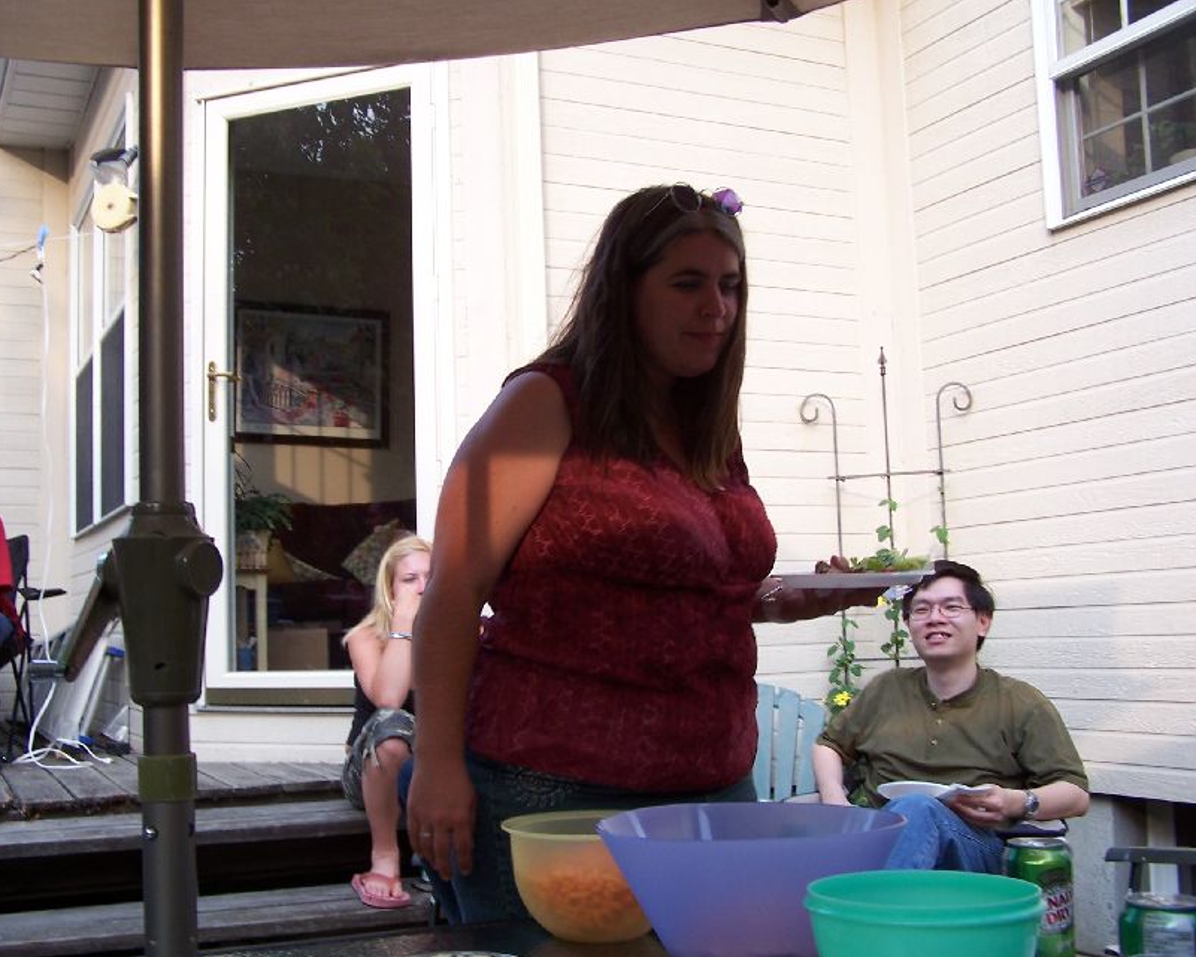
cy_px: 479
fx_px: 1416
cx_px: 555
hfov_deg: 45.8
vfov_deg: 37.3
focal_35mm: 40
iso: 80
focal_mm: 6.3
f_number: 2.8
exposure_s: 1/125
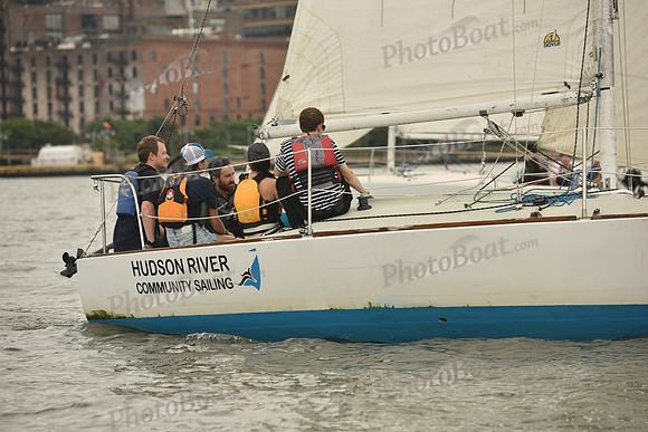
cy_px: 216
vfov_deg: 8.1
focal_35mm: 170
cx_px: 324
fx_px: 3061
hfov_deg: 12.1
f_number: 5.6
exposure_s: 1/1600
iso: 320
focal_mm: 170
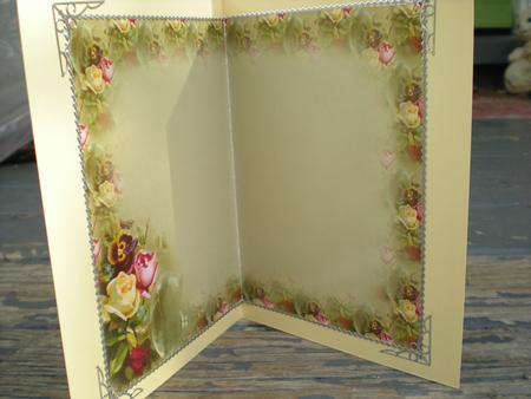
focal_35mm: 38
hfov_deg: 49.0
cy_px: 200
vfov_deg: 37.8
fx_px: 583
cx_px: 266
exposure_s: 1/200
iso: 64
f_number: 3.1
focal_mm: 6.3
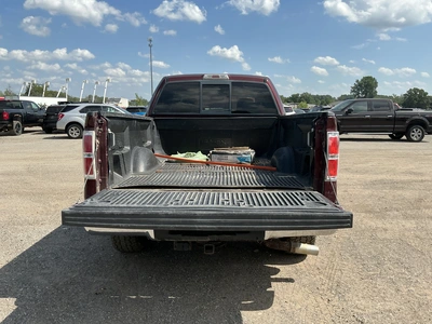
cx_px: 216
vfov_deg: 49.7
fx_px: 349
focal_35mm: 28
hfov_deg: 63.4
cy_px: 162
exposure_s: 1/1577
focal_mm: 3
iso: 25
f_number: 1.8
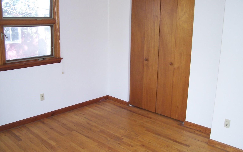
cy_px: 76
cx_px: 123
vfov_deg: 34.4
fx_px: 245
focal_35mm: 37
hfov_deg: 52.7
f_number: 2.7
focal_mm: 5.6
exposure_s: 1/60
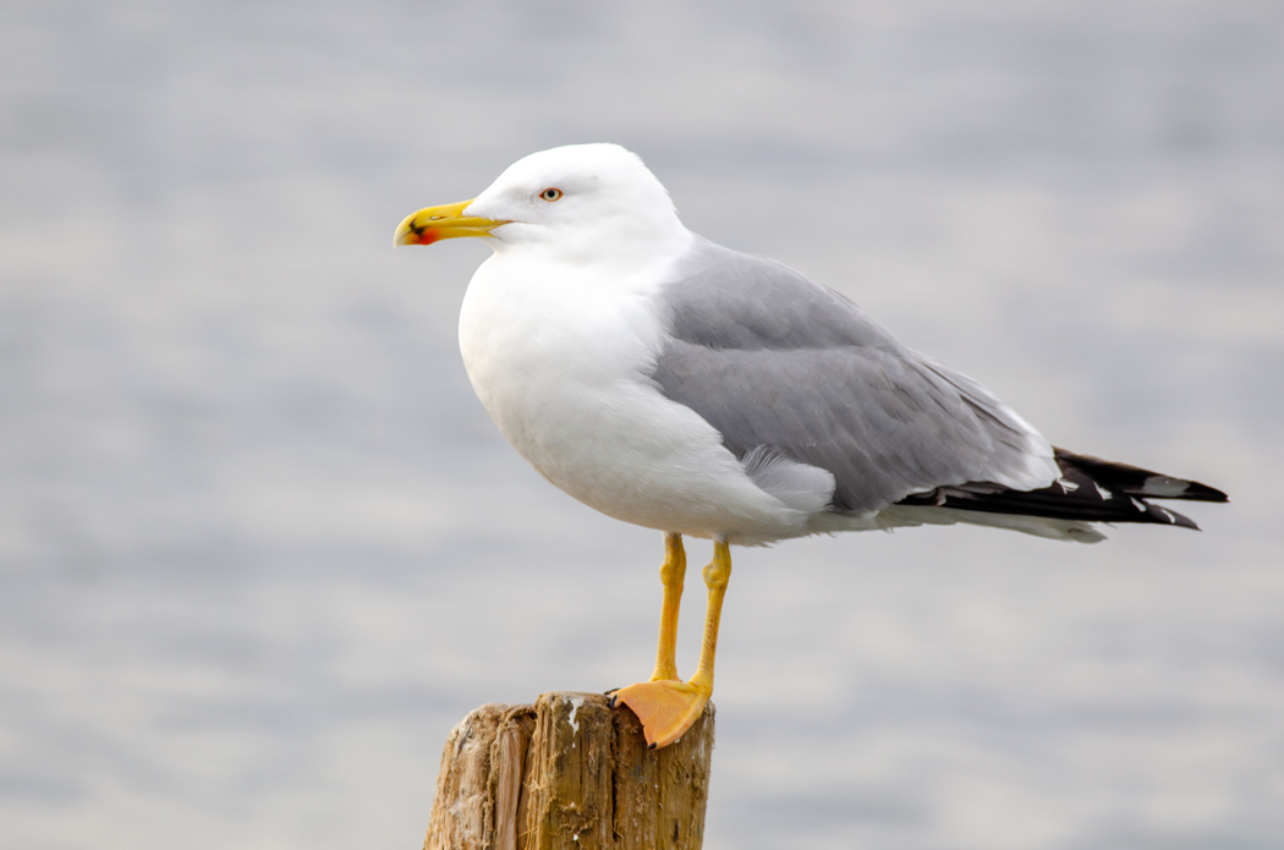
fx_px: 32027
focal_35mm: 900
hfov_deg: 2.3
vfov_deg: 1.5
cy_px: 425
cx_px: 642
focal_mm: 600
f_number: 7.1
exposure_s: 1/320
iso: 250
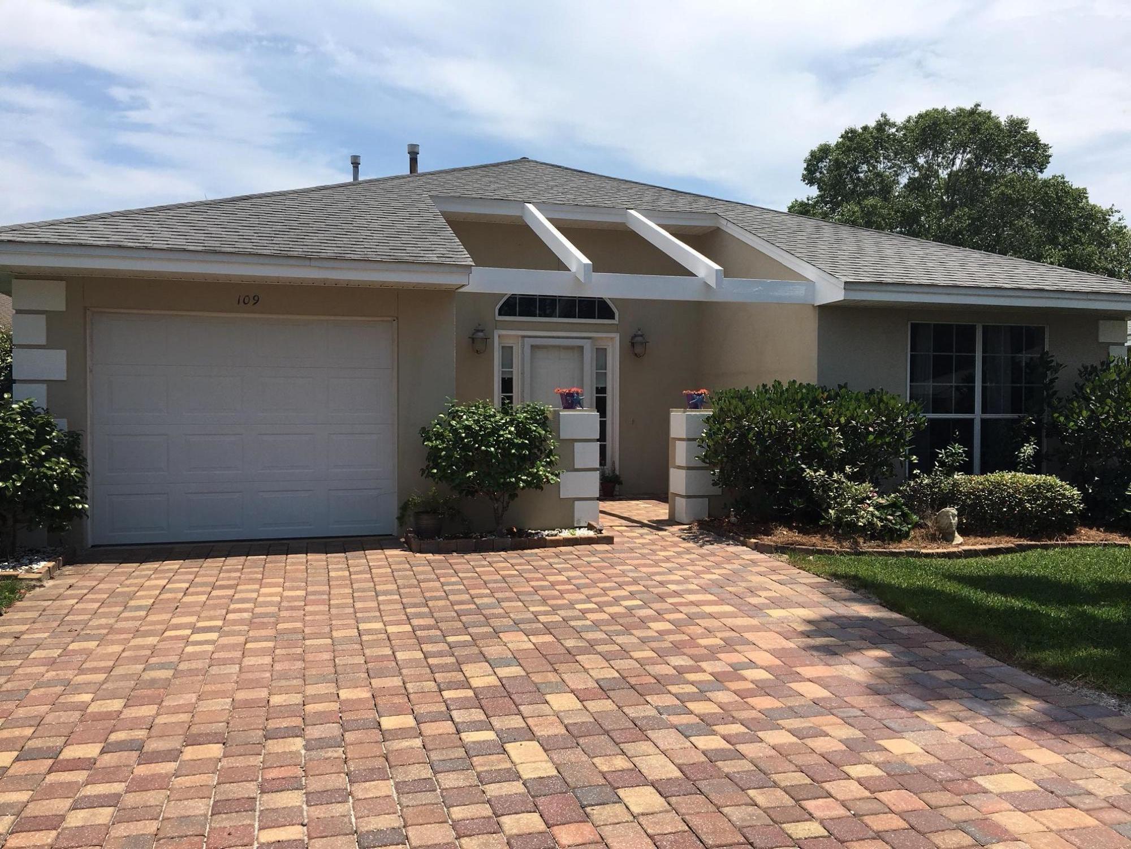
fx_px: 948
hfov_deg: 61.7
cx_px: 566
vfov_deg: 48.2
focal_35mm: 29
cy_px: 424
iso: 25
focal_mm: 4.15
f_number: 2.2
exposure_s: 1/2404
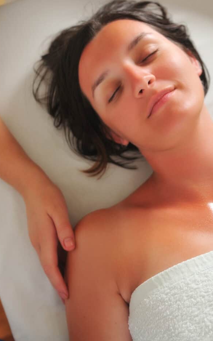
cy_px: 161
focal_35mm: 40
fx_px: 372
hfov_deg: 32.0
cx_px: 113
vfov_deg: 49.3
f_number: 2.8
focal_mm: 24
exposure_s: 1/400
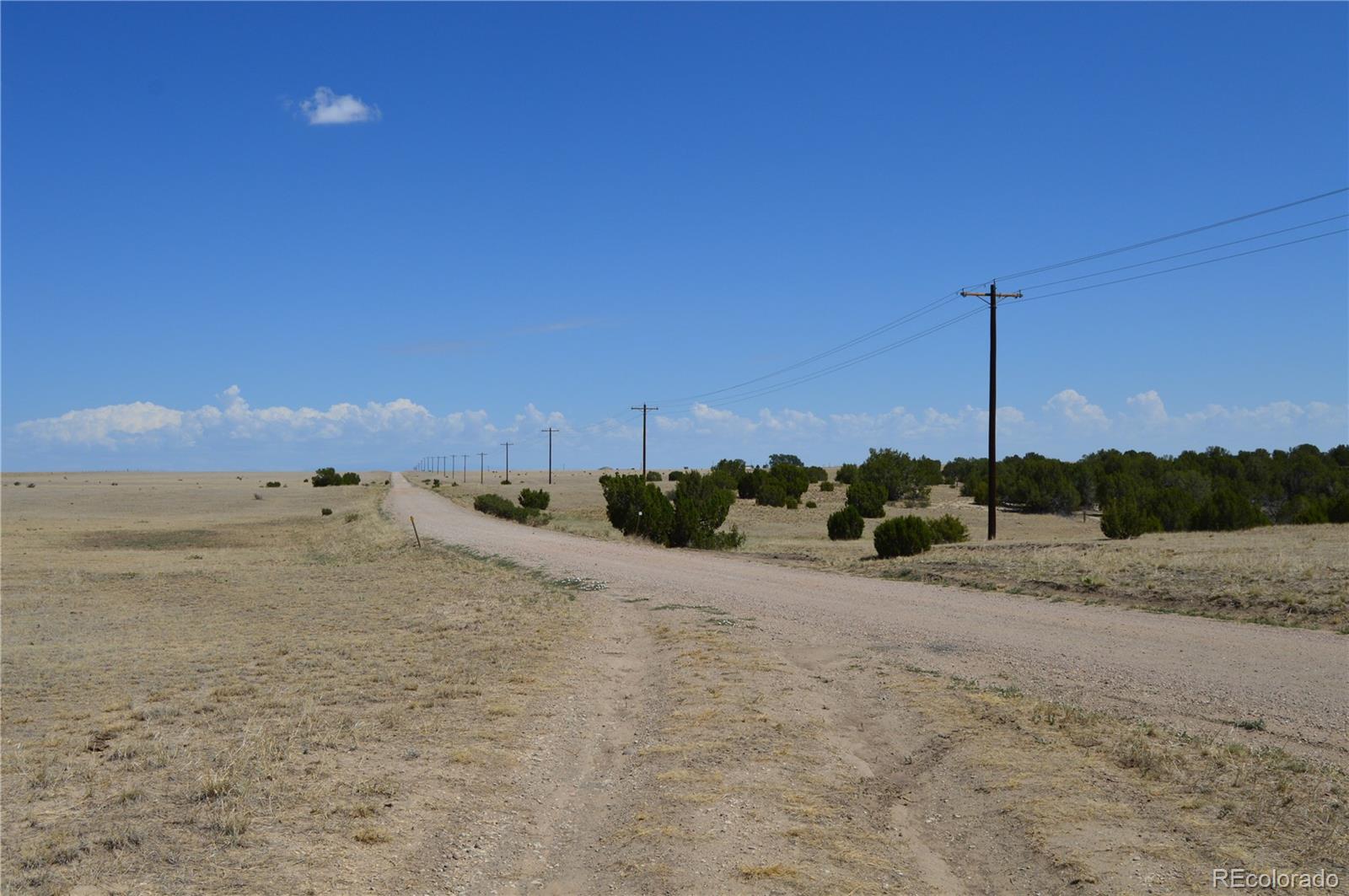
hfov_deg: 55.2
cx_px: 674
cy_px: 448
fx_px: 1291
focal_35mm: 34
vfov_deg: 38.3
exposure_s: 1/500
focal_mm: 23
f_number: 11
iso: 200
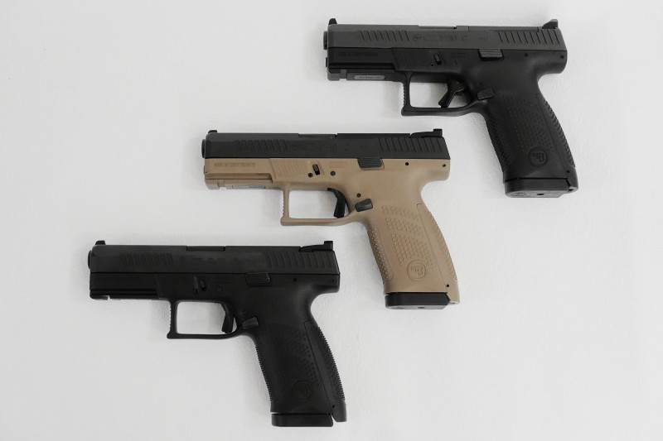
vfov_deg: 26.0
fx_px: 957
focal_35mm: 52
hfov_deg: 38.2
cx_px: 332
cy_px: 220
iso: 2500
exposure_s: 1/60
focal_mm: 18.89
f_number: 5.6
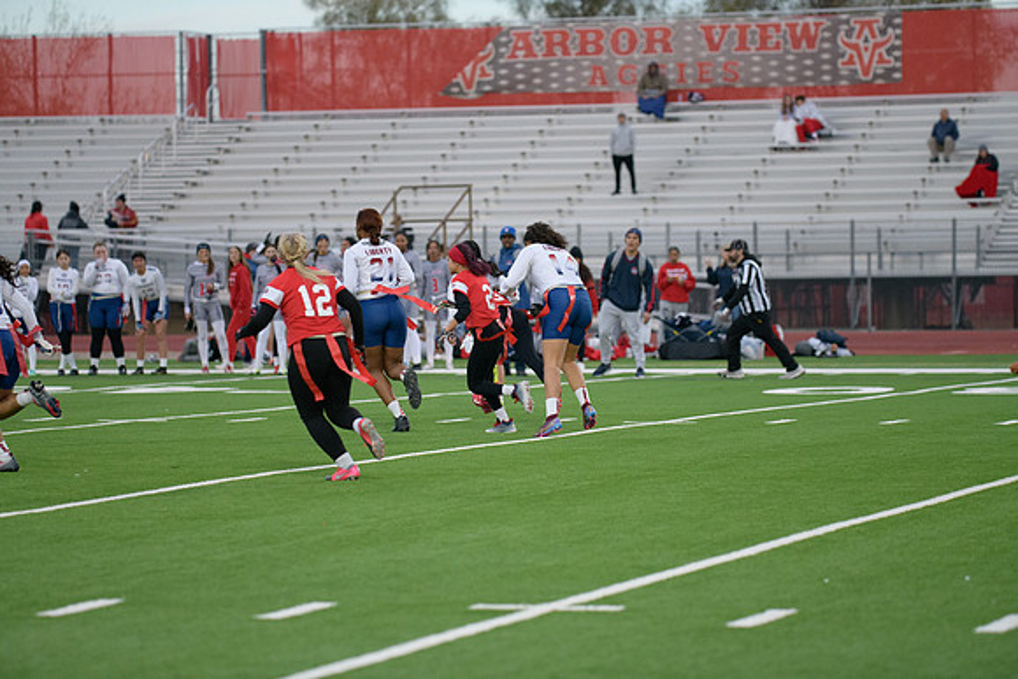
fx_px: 4101
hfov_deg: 14.2
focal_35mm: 145
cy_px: 340
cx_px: 509
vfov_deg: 9.5
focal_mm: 145
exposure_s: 1/3200
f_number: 2.8
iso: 3600
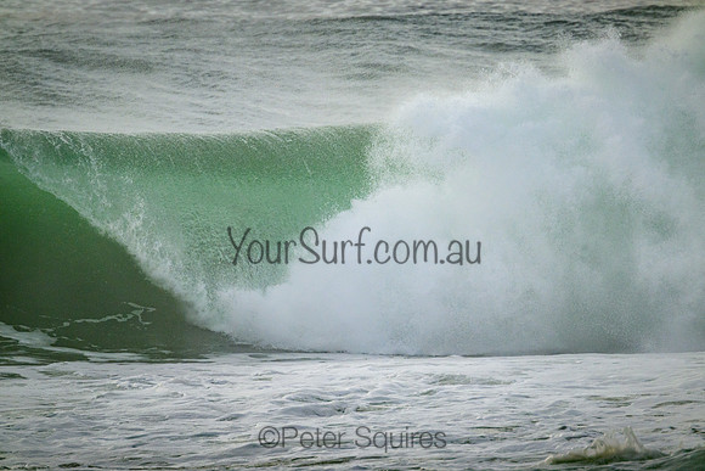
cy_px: 236
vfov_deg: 1.7
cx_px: 352
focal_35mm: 800
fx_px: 15670
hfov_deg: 2.6
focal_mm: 800
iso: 1400
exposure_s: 1/2500
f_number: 11
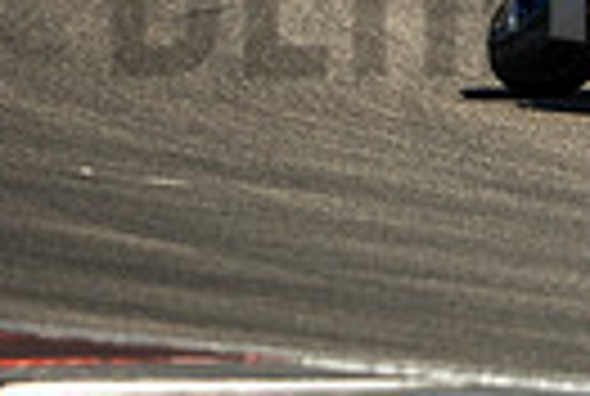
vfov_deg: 0.7
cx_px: 1058
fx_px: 30471
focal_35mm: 1855
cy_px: -38
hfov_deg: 1.1
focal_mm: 280
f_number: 2.8
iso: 320
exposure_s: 1/2000
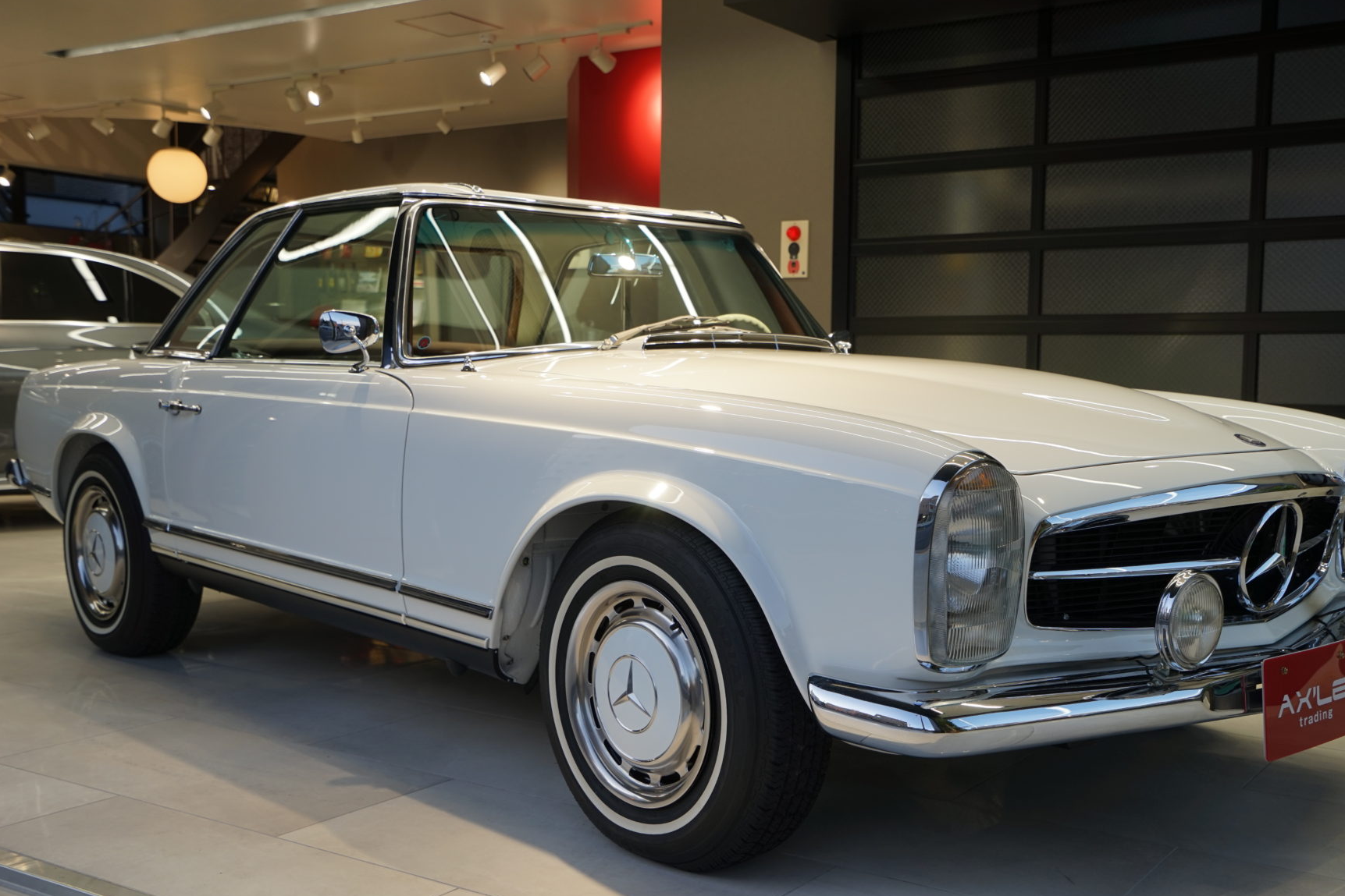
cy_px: 469
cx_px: 735
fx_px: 1457
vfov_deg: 34.2
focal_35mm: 39
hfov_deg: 49.5
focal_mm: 35
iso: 100
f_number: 5
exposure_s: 1/80
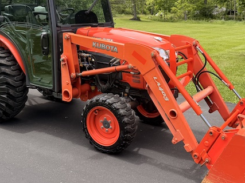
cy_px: 70
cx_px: 134
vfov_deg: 32.0
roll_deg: +0.6
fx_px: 318
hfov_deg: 42.0
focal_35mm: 45
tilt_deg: -10.0
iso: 100
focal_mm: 6.76
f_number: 1.78
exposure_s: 1/1949
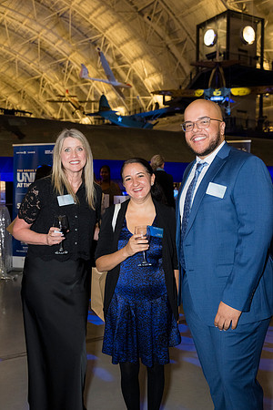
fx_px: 421
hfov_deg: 35.9
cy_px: 205
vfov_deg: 51.9
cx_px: 136
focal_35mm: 37
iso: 3200
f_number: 4
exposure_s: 1/160
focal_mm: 37
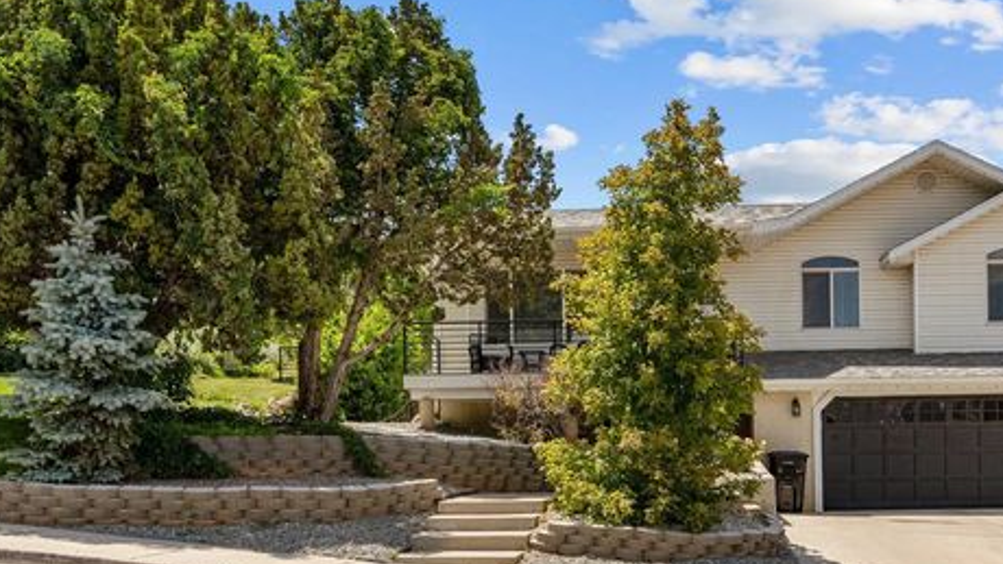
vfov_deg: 33.0
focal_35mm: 35
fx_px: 931
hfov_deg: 55.4
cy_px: 432
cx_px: 669
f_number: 8
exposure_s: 1/250
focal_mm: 24
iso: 200
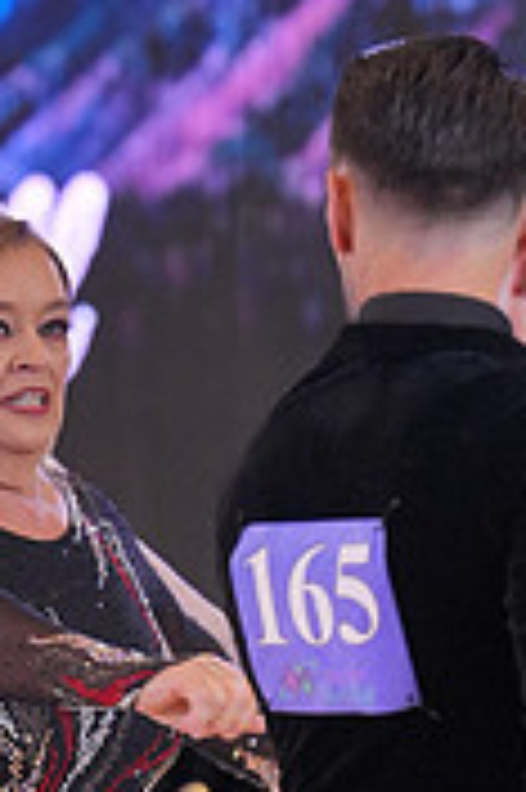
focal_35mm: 412
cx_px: 137
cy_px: 1004
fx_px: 9047
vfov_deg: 5.0
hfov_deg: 3.3
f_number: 3.5
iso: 2500
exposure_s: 1/500
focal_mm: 125
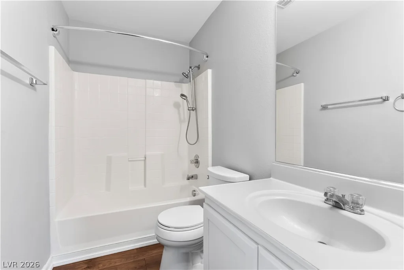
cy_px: 135
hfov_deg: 93.3
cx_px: 202
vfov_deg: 70.5
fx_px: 191
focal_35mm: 17
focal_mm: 17
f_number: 8
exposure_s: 1/30
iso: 400
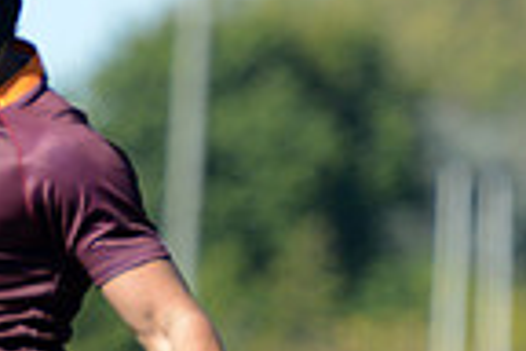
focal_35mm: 843
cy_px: 532
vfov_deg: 1.6
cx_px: -292
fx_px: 12316
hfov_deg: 2.4
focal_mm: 210
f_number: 4
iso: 320
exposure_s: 1/1000
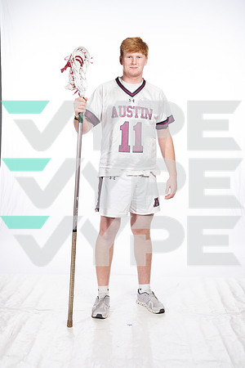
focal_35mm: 50
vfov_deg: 39.6
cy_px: 184
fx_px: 510
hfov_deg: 27.0
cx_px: 122
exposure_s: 1/250
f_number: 7.1
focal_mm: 50
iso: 640
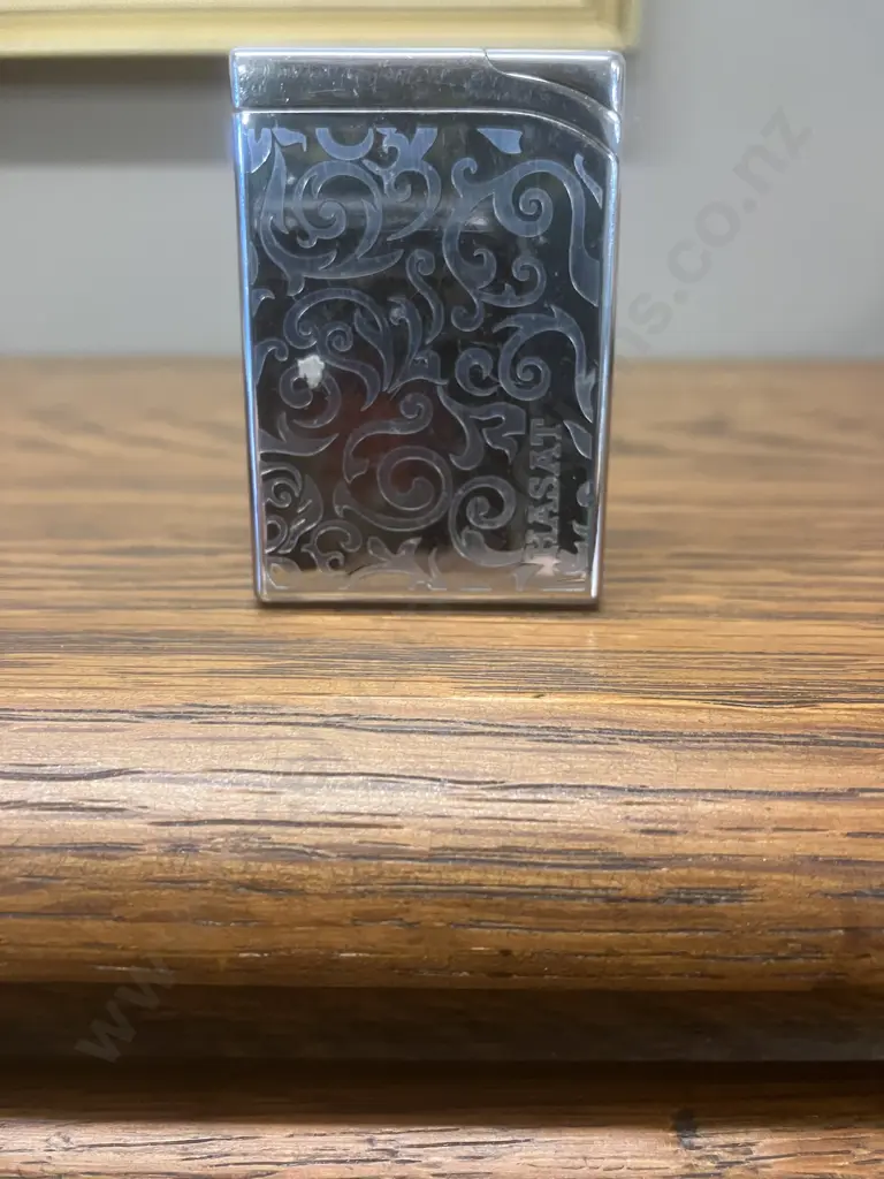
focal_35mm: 28
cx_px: 442
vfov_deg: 63.4
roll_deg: +0.4
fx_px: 953
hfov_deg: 49.7
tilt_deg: -16.5
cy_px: 590
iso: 250
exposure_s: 1/33
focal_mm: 3.99
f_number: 1.8
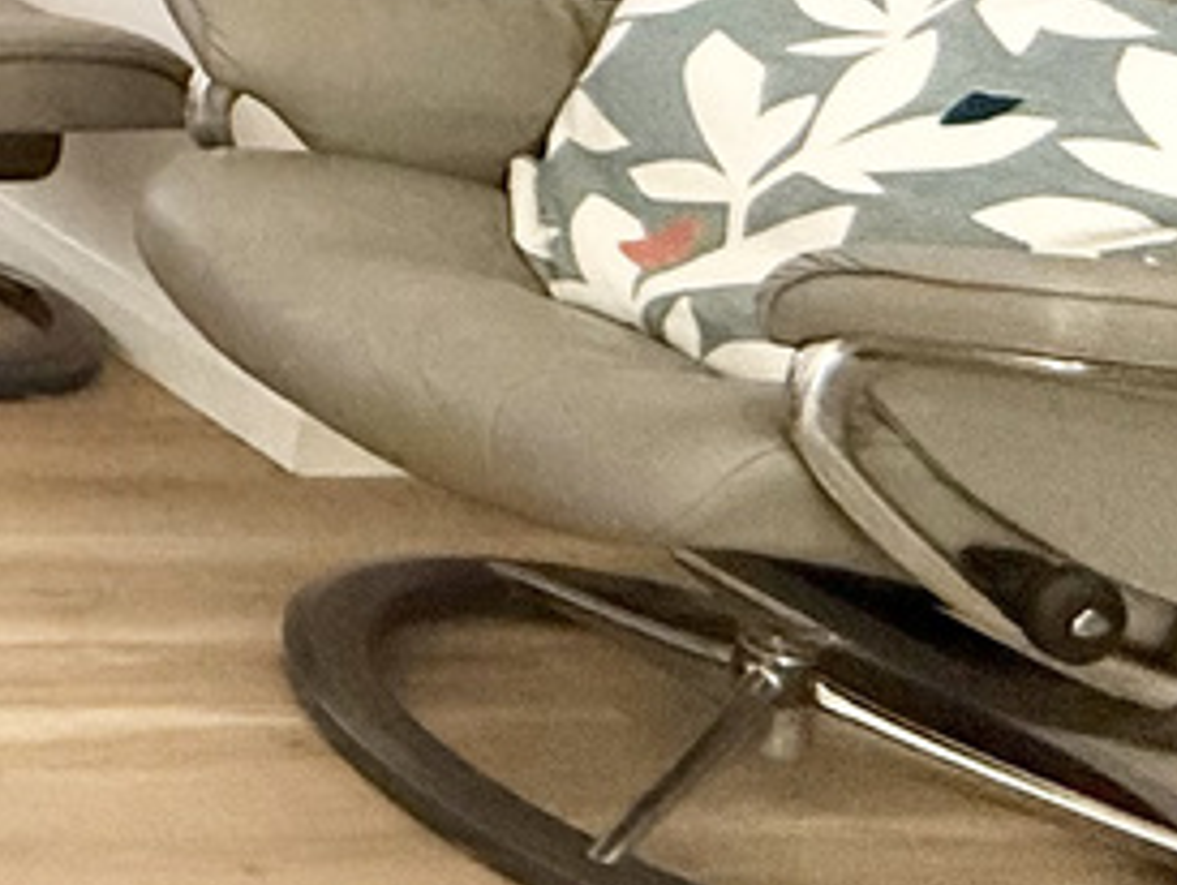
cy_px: -580
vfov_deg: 18.3
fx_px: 2314
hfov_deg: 17.1
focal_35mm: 68
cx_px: -1368
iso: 160
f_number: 2.2
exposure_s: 1/99
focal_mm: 2.22
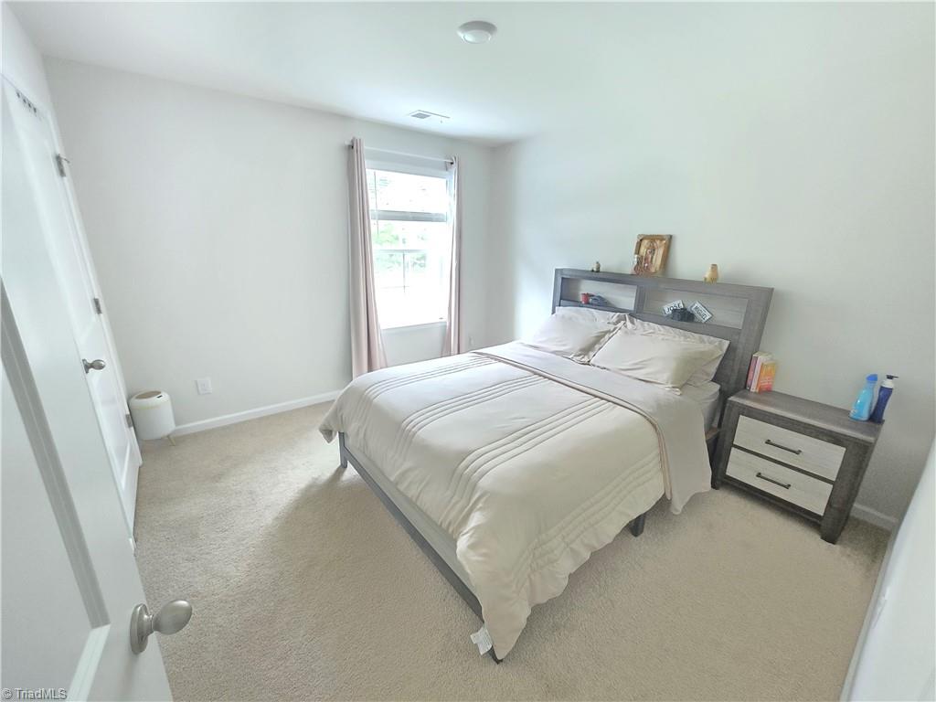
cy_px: 351
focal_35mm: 13
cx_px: 468
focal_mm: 2.2
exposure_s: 1/30
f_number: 2.2
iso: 1250
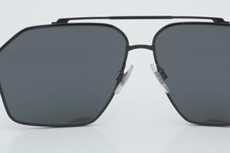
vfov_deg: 13.5
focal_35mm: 101
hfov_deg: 20.2
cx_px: 142
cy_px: 64
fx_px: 645
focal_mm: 50
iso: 100
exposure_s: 1/4
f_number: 32
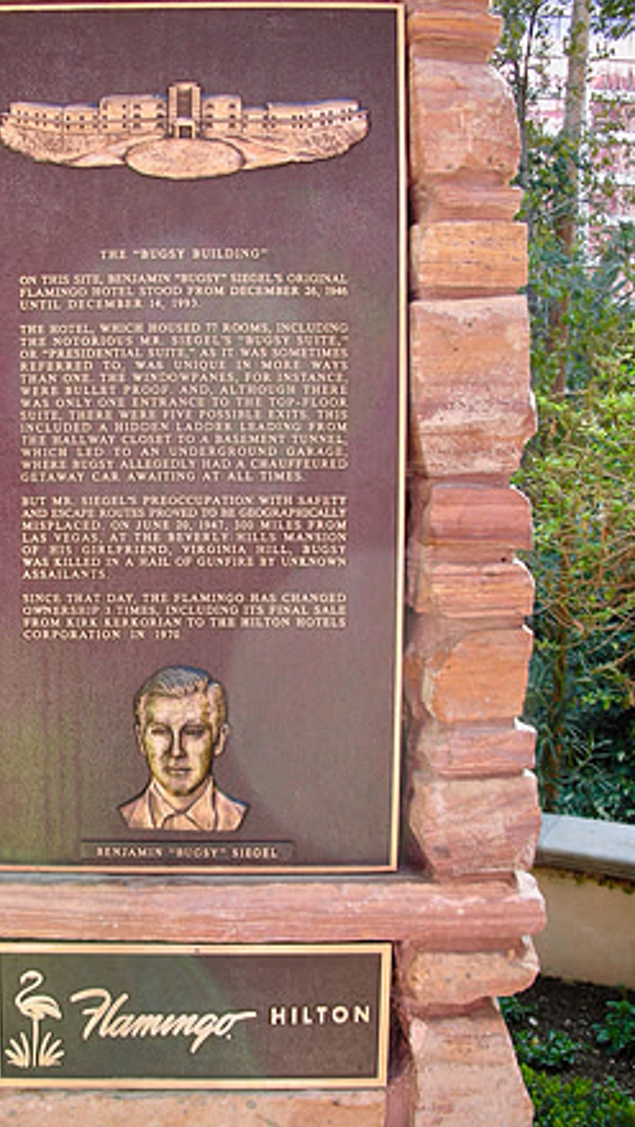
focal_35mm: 39
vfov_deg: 51.6
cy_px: 561
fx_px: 1166
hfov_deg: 30.2
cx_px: 207
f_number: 3
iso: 50
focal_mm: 5.8
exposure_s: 1/33
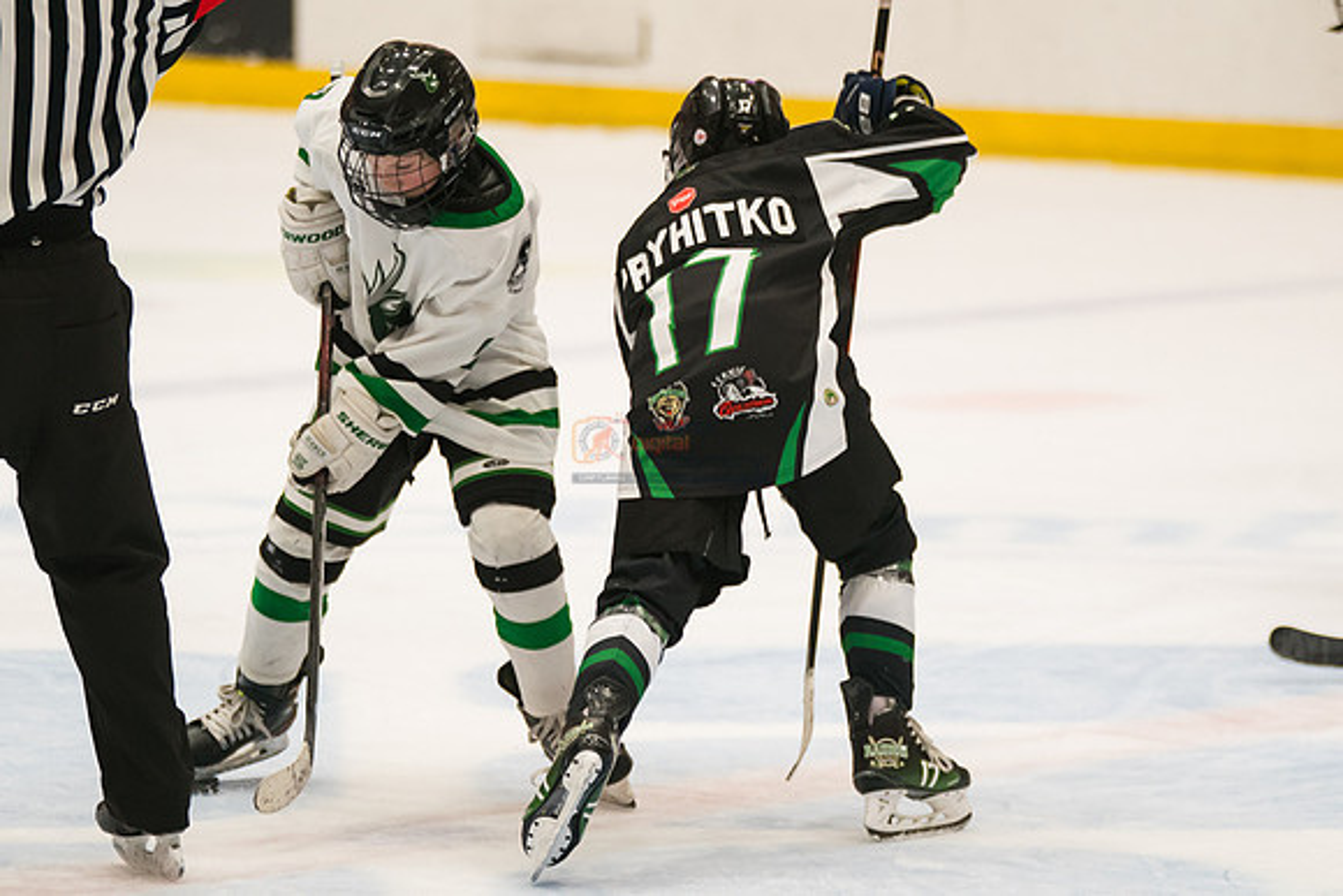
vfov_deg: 4.9
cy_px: 448
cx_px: 672
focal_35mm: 279
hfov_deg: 7.4
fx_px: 10410
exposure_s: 1/1000
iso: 3200
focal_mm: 186
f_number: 3.2
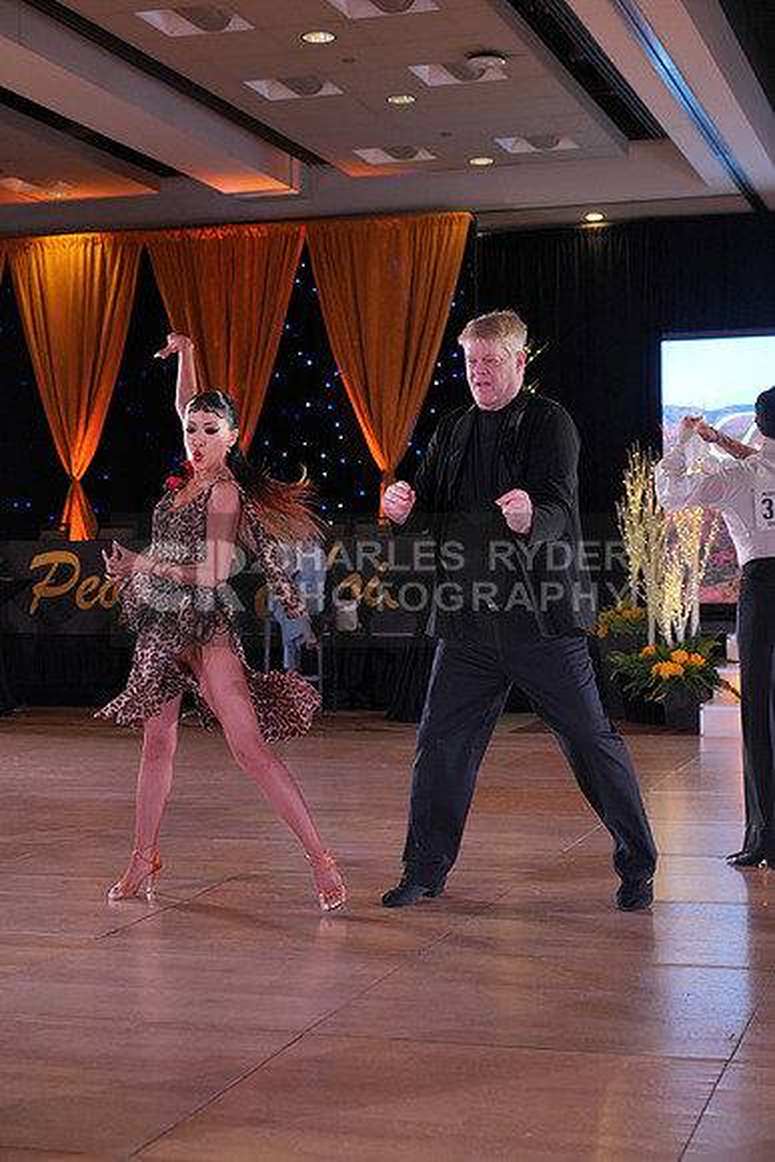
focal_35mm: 59
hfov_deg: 23.0
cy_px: 581
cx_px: 388
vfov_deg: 33.9
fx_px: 1904
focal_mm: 59
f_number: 4
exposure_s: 1/400
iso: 1250
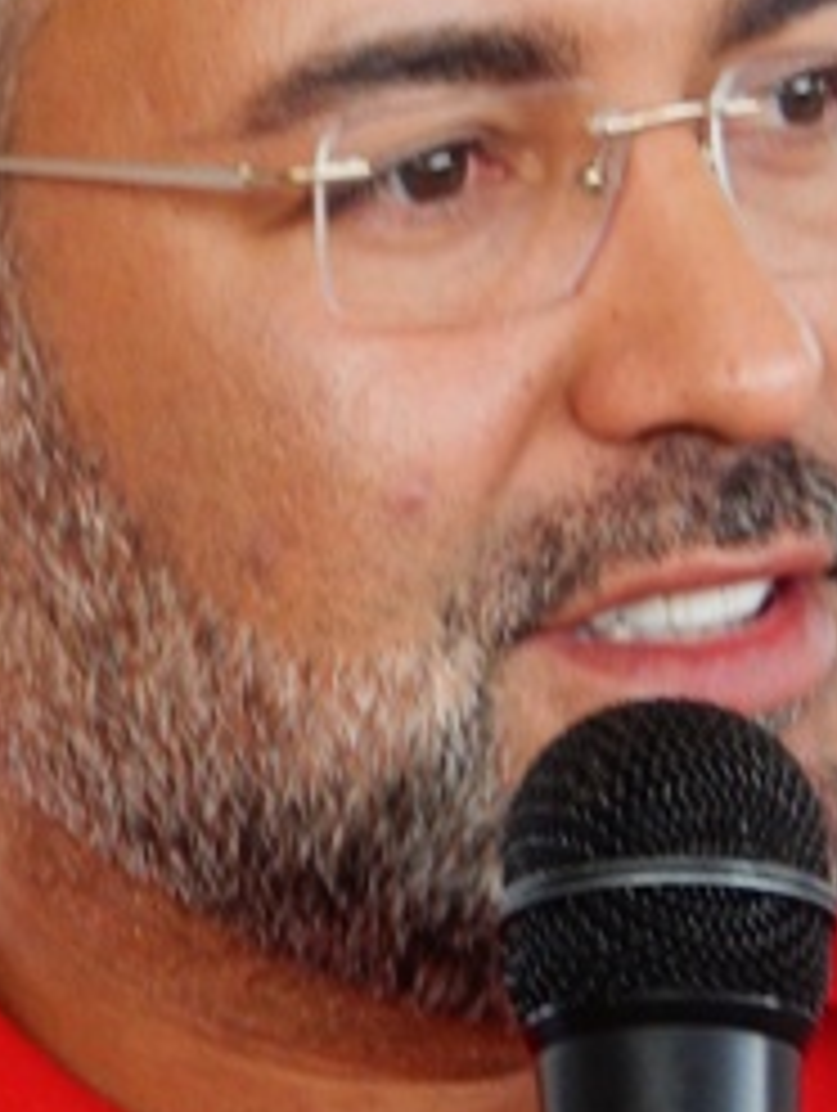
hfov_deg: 3.0
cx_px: 468
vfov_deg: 4.0
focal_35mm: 500
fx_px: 16078
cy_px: 344
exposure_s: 1/80
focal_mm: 41.7
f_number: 5.6
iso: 400
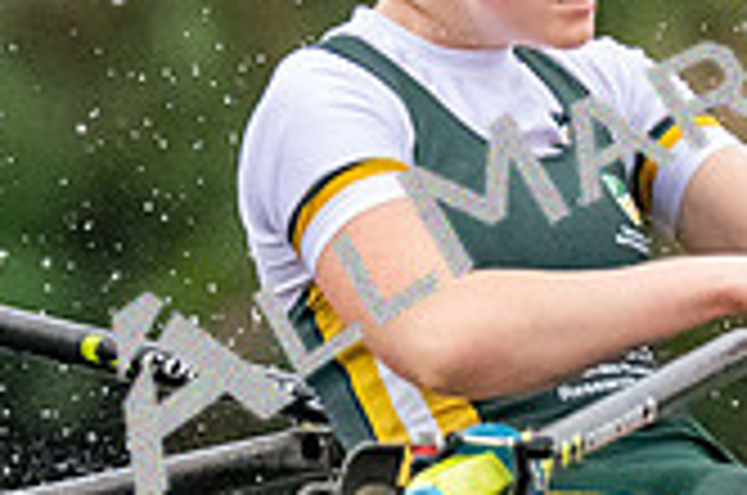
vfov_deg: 0.4
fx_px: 65112
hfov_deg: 0.7
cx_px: -274
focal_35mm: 3144
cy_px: 81
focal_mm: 600
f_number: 4
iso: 5000
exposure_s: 1/2500
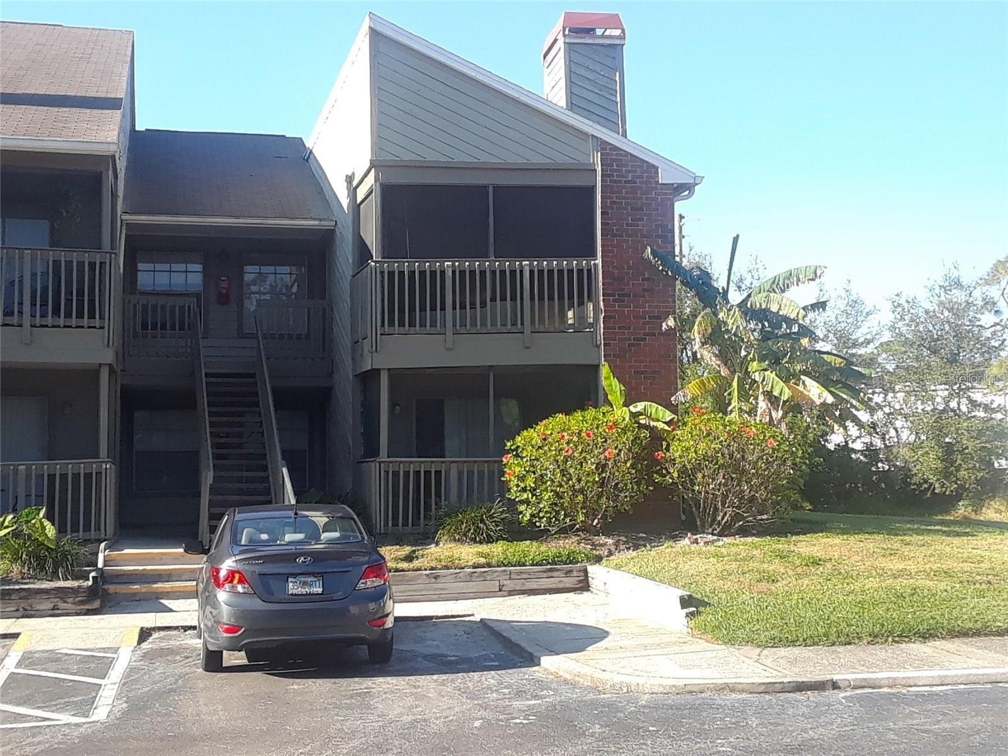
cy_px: 378
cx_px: 504
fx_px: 874
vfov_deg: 46.8
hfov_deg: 60.0
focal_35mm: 30
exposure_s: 1/509
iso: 40
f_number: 1.9
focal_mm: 2.47
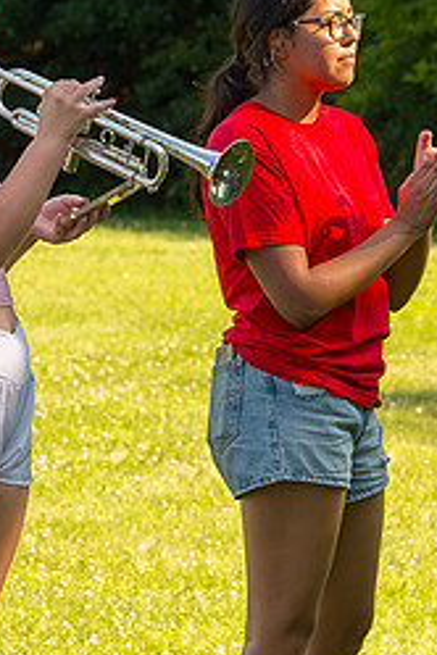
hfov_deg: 3.8
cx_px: 213
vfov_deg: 5.7
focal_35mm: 362
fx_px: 6591
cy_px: 158
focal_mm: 95
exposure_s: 1/640
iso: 1250
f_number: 5.6
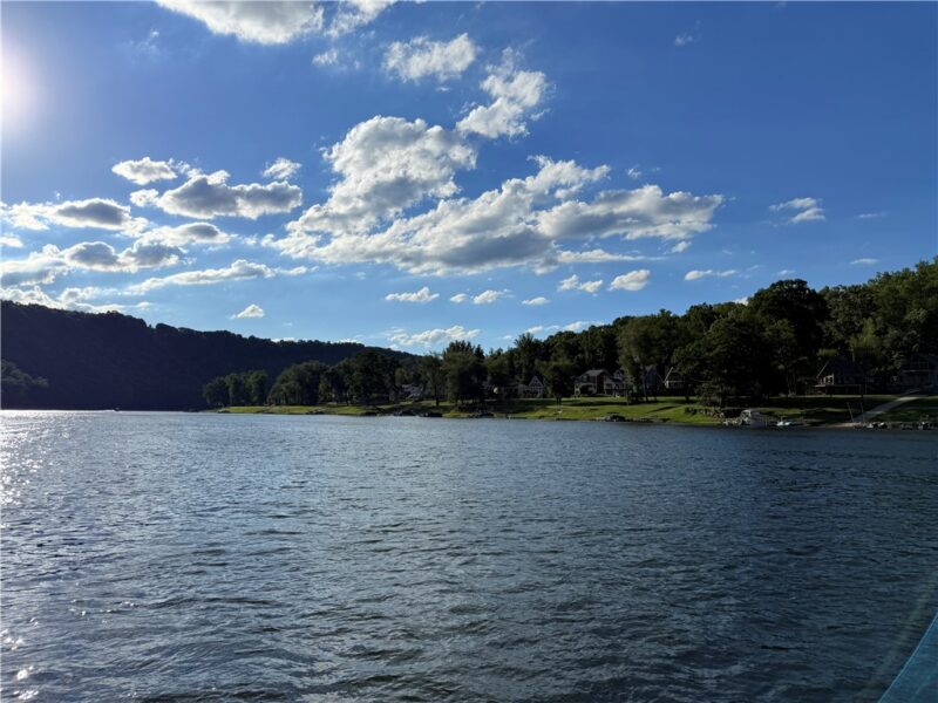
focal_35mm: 24
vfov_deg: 56.8
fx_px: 650
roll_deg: -0.2
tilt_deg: +6.4
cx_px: 469
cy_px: 352
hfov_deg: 71.6
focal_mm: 6.76
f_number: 1.78
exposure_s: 1/11905
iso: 80
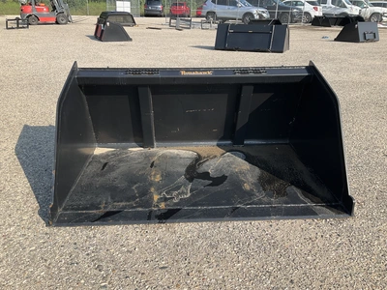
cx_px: 194
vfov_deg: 48.2
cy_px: 145
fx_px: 324
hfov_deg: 61.7
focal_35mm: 29
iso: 25
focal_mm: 3
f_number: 1.8
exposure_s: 1/929
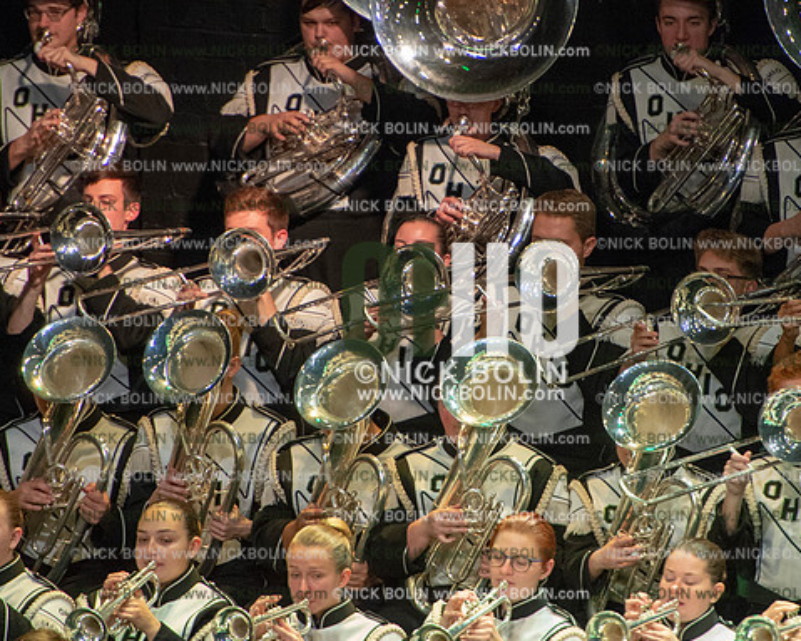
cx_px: 460
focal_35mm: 454
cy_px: 321
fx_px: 10761
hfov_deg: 4.3
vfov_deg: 3.4
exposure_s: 1/320
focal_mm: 400
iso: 8000
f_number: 5.6
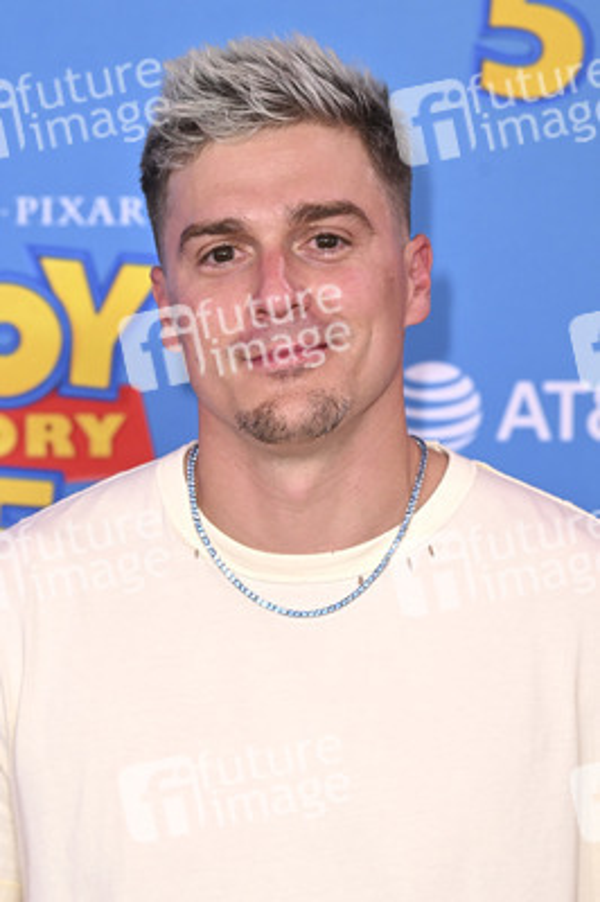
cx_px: 300
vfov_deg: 16.7
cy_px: 451
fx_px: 3080
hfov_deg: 11.1
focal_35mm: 123
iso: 1250
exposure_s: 1/250
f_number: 6.3
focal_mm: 123
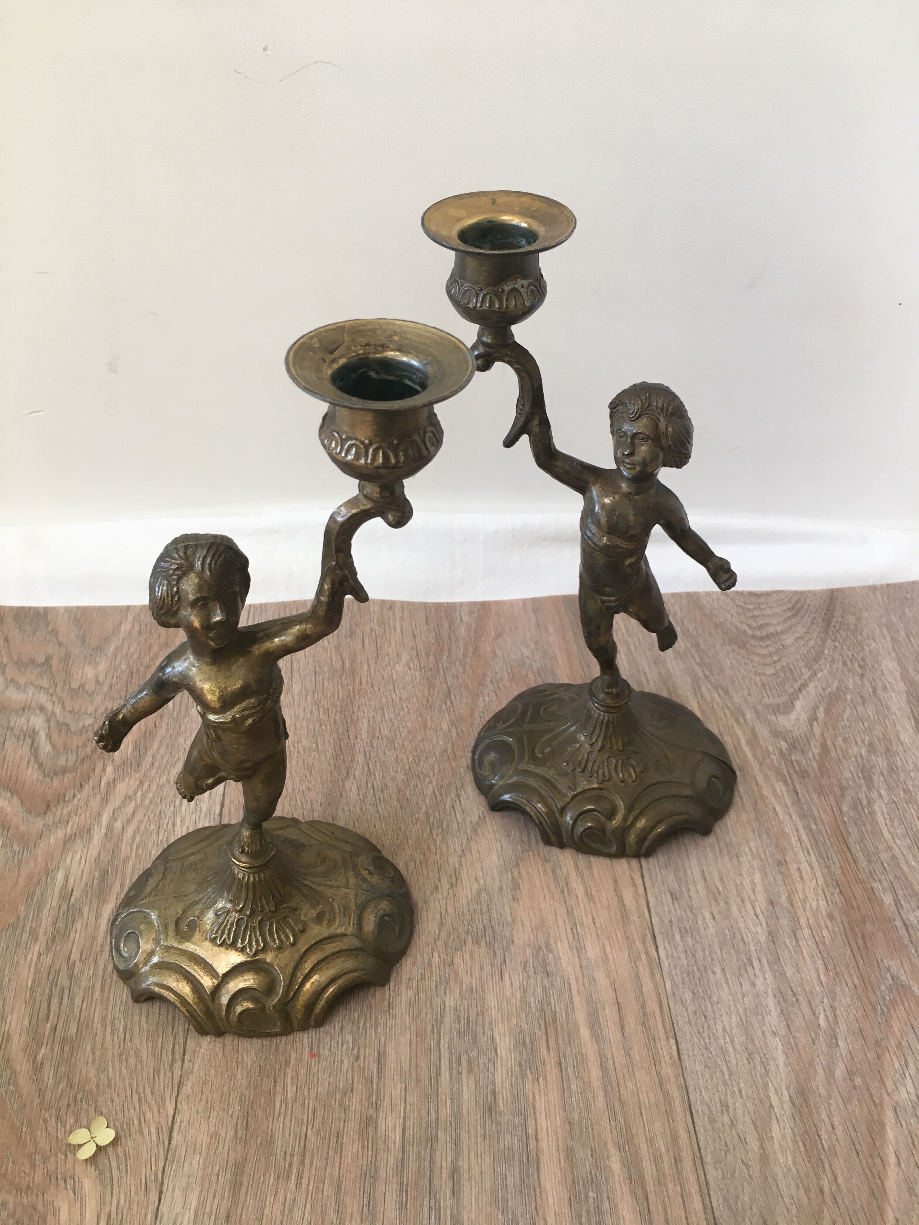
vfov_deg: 61.7
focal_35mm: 29
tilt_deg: -44.3
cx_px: 460
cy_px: 612
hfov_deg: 48.2
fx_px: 1027
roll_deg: -1.5
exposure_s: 1/33
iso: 32
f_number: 2.2
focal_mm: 4.15
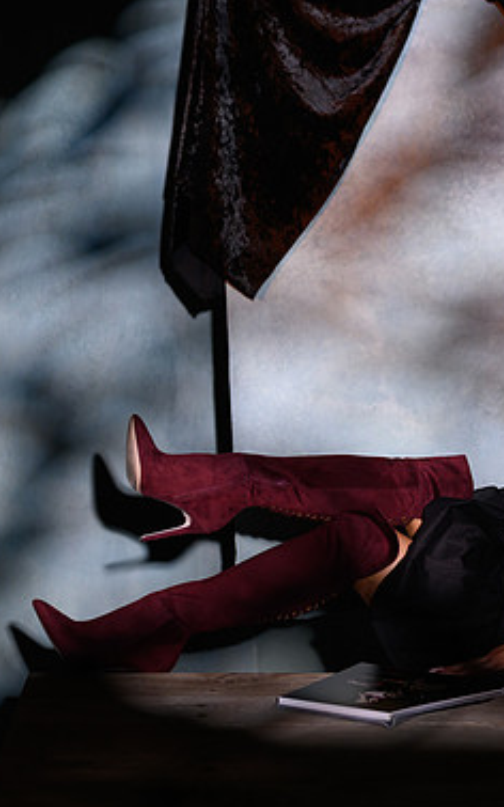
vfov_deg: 22.1
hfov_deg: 13.8
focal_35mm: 94
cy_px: 435
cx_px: 420
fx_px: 2067
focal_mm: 50
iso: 500
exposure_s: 1/320
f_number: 2.8
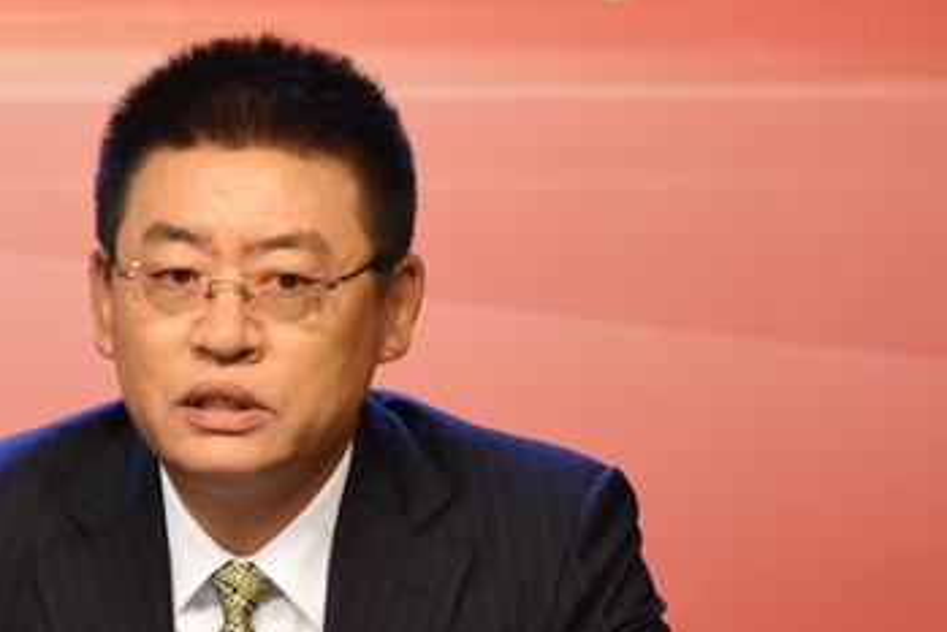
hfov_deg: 4.0
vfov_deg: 2.7
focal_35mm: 516
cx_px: 288
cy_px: 450
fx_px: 13579
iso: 1600
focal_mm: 300
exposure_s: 1/60
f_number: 5.6
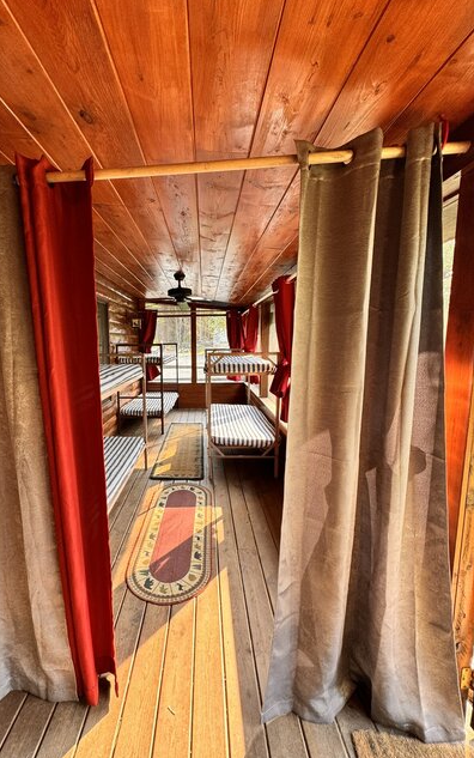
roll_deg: +0.8
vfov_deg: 101.4
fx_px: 310
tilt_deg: -7.6
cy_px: 380
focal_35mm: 15
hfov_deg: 74.0
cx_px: 188
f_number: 2.2
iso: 125
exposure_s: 1/99
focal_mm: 2.22
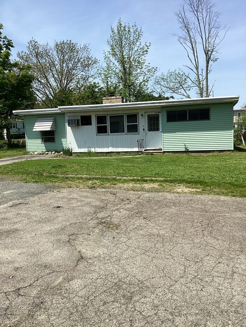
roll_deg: +1.5
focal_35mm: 31
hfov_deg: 45.4
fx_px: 294
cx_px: 123
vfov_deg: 58.4
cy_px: 164
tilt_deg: -4.5
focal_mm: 3.3
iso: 25
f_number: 2.4
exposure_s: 1/1508
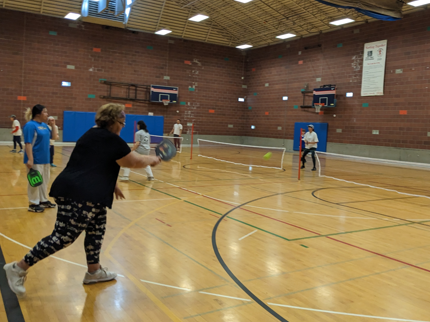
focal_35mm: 35
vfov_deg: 40.6
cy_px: 135
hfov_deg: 52.1
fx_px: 435
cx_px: 265
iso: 157
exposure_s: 1/120
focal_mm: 4.38
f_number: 1.73
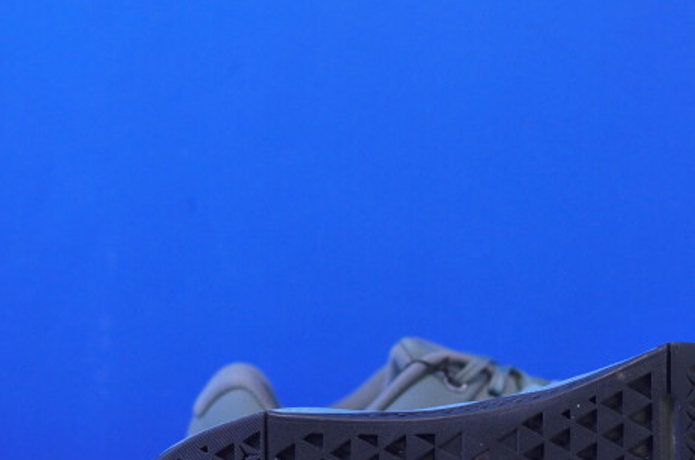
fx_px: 2505
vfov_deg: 10.5
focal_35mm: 130
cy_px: 356
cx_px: 516
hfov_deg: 15.7
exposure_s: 1/320
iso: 250
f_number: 2.8
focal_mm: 50
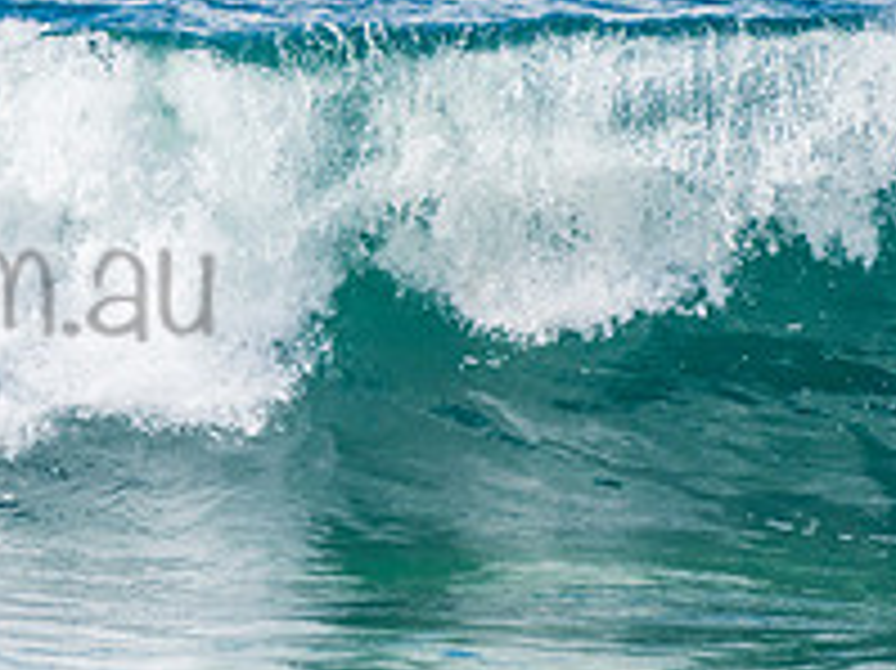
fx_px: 36216
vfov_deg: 1.1
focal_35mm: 1400
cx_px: -261
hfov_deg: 1.4
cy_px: 232
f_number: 5.6
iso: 250
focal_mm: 500
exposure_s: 1/2000
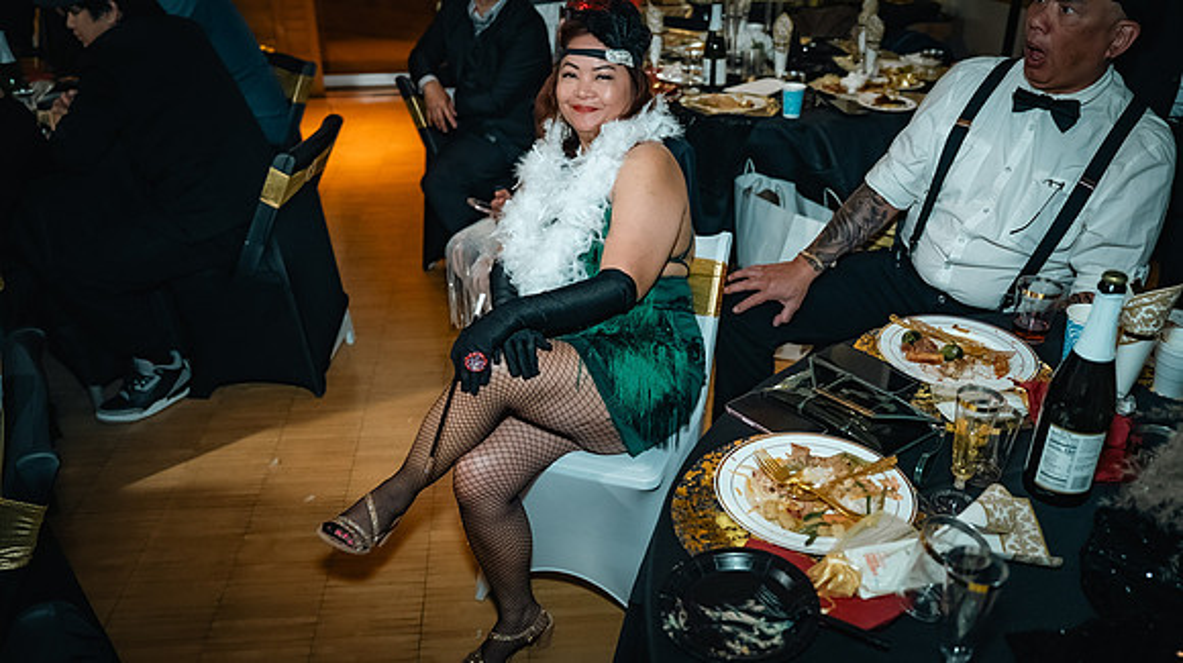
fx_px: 920
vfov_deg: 39.6
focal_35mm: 29
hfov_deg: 65.5
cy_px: 332
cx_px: 592
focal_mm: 28
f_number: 2.8
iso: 1250
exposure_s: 1/125
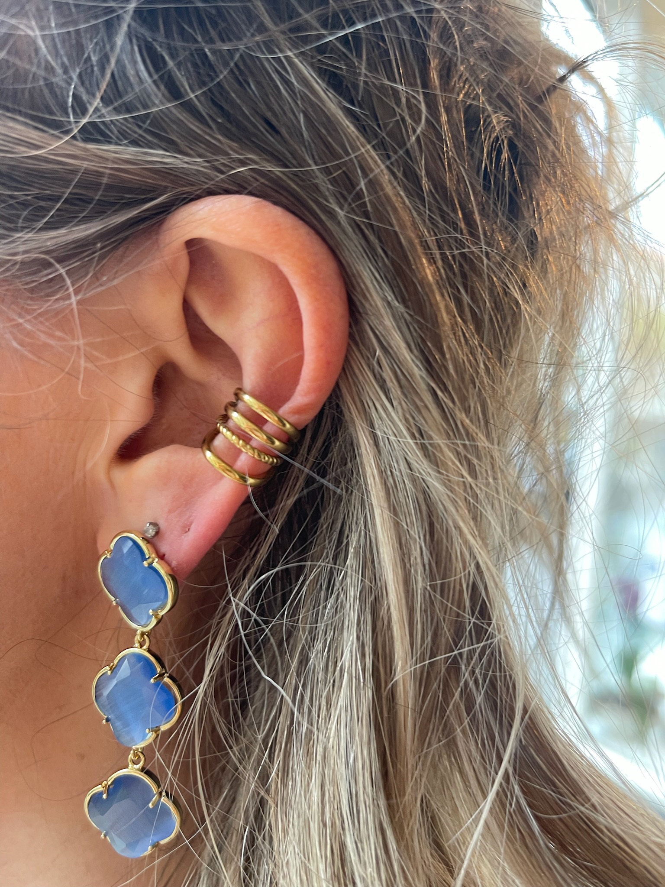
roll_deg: -3.8
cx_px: 332
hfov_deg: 54.9
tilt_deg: -3.6
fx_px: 640
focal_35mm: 25
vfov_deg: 69.4
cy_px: 444
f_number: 1.6
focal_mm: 5.1
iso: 125
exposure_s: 1/50
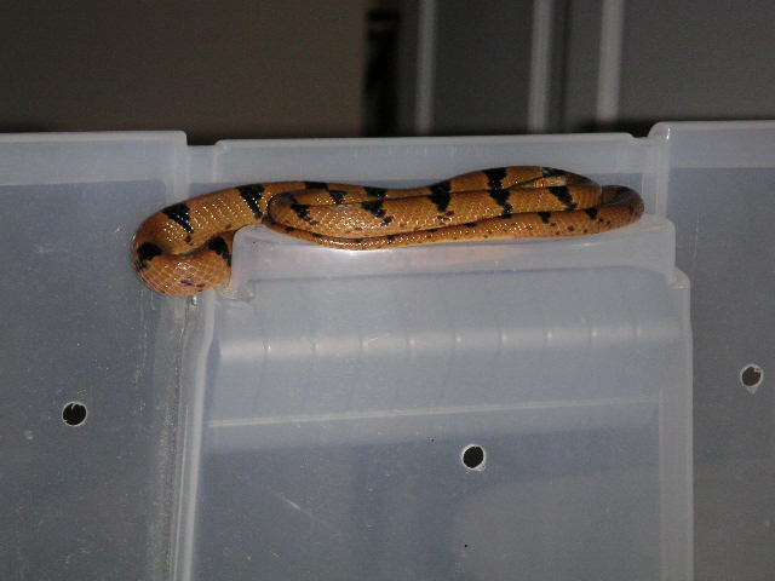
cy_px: 290
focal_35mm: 111
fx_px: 2485
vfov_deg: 13.3
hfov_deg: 17.7
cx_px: 388
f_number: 3.6
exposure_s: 1/111
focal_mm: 17.1
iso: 160
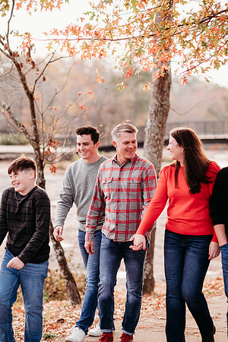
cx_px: 114
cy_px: 171
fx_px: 807
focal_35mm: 85
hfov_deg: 16.1
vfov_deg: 23.9
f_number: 2.2
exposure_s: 1/400
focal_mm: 85
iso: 320
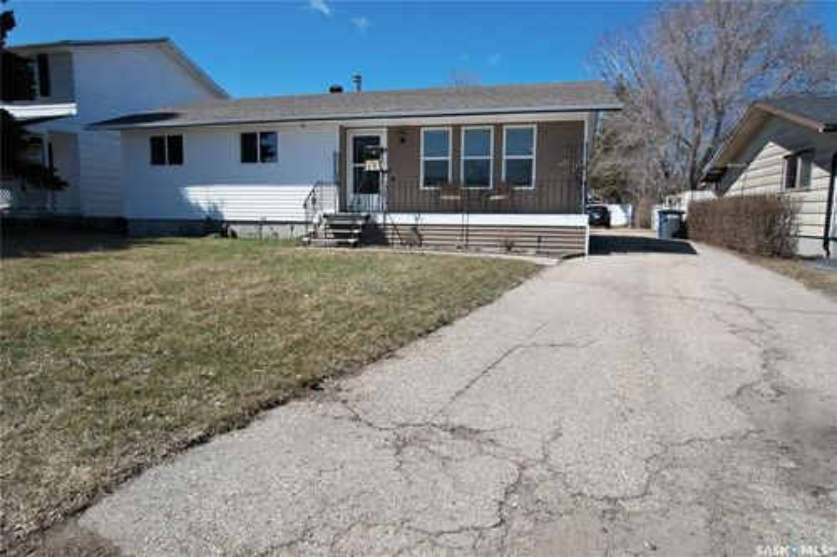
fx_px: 511
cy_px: 278
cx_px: 418
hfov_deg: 78.6
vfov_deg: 57.2
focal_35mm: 22
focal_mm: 8.38
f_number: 2.8
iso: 110
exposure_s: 1/2000
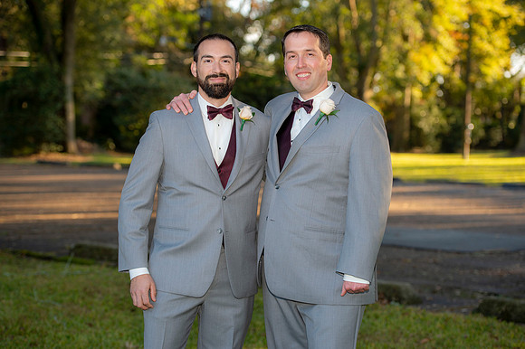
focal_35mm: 86
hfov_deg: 23.7
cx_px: 262
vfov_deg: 15.9
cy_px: 174
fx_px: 1253
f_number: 3.5
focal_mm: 86
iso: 200
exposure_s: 1/250
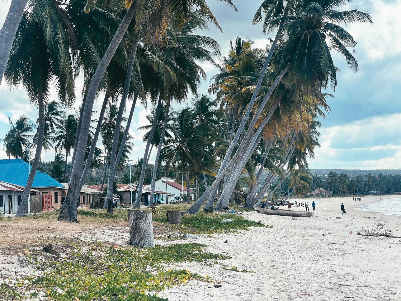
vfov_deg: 22.9
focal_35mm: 64
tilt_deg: +3.3
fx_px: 741
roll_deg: +2.1
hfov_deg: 30.3
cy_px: 150
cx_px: 200
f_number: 2.2
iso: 20
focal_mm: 7.5
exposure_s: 1/585
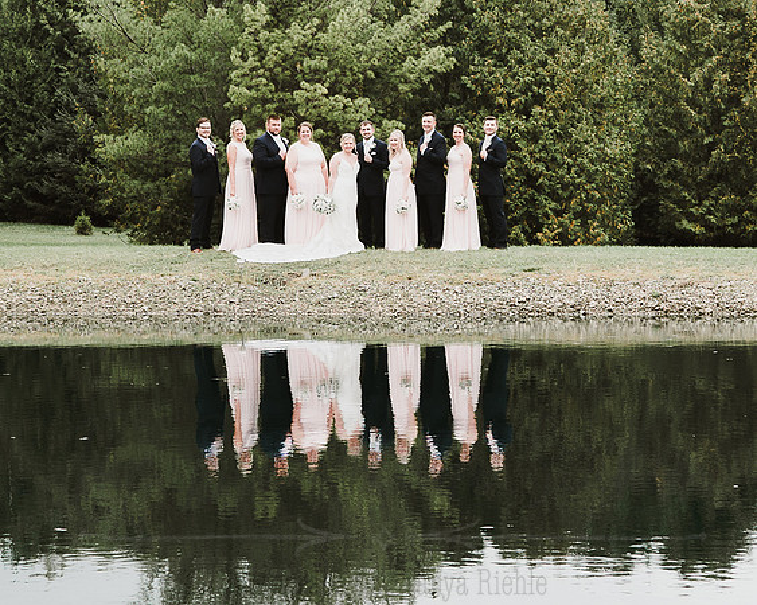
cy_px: 198
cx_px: 424
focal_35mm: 123
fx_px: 2762
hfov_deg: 15.6
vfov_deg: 12.5
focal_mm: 28
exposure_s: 1/100
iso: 100
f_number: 5
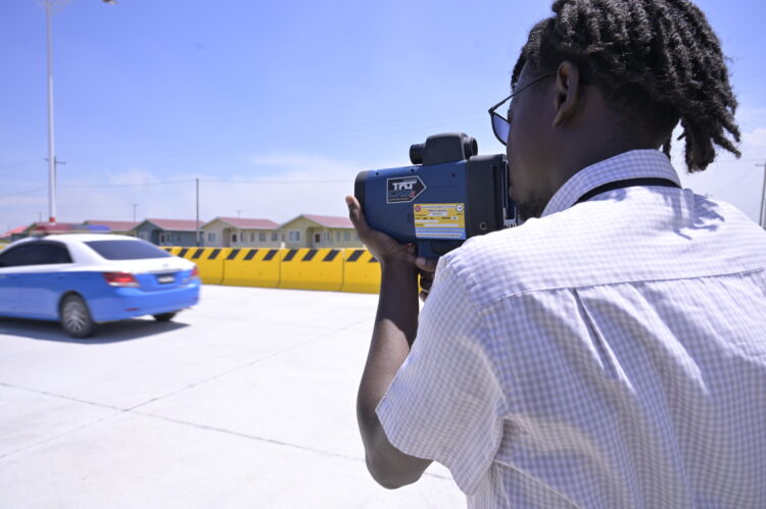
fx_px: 510
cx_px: 383
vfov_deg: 53.1
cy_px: 254
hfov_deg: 73.8
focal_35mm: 24
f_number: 7.1
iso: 100
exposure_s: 1/250
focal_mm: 24
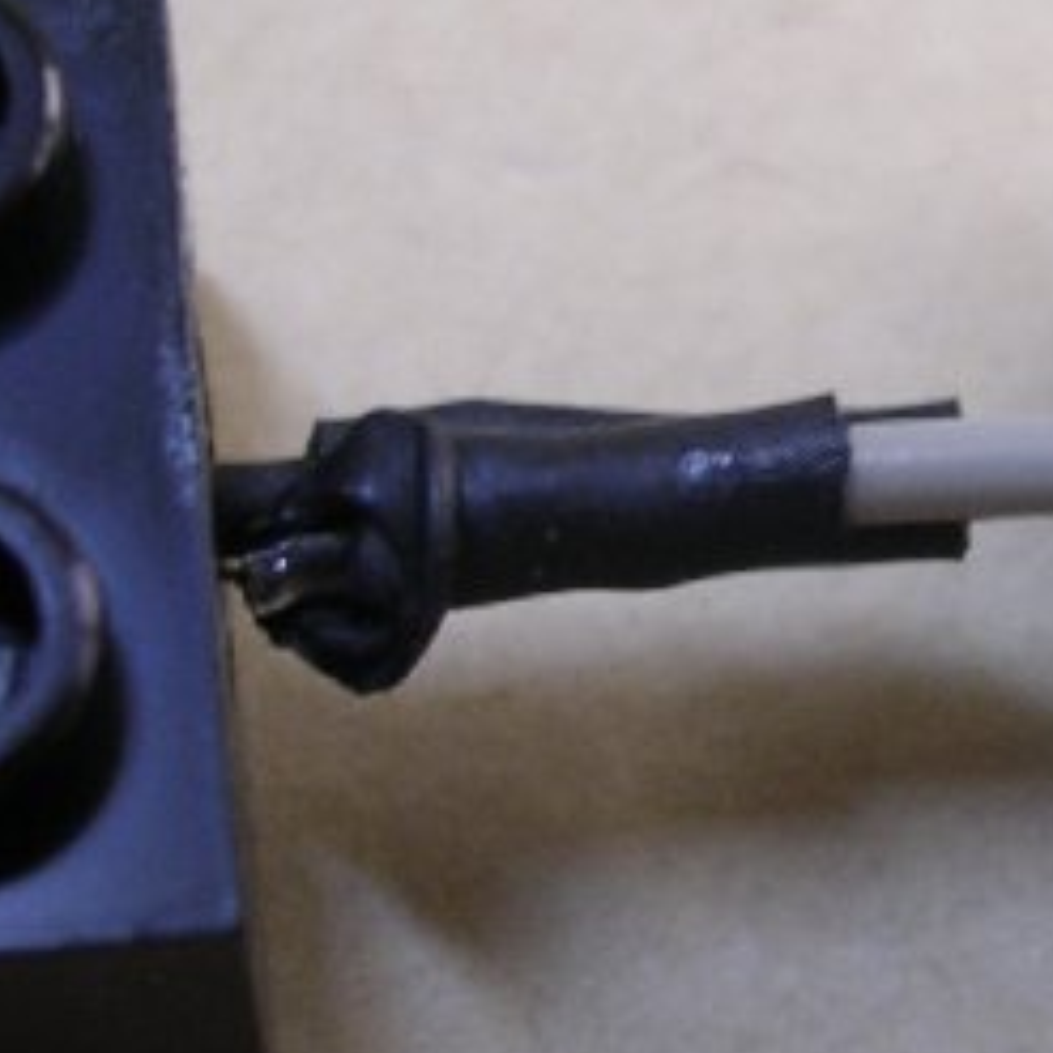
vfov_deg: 16.0
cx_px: 780
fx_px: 3751
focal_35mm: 109
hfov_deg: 15.9
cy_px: 490
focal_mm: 5.8
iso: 100
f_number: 2.8
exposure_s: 1/9.3
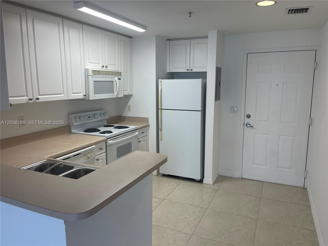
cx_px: 164
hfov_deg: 69.4
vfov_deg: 54.9
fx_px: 237
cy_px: 123
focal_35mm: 25
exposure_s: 1/120
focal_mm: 5.1
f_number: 1.6
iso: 40
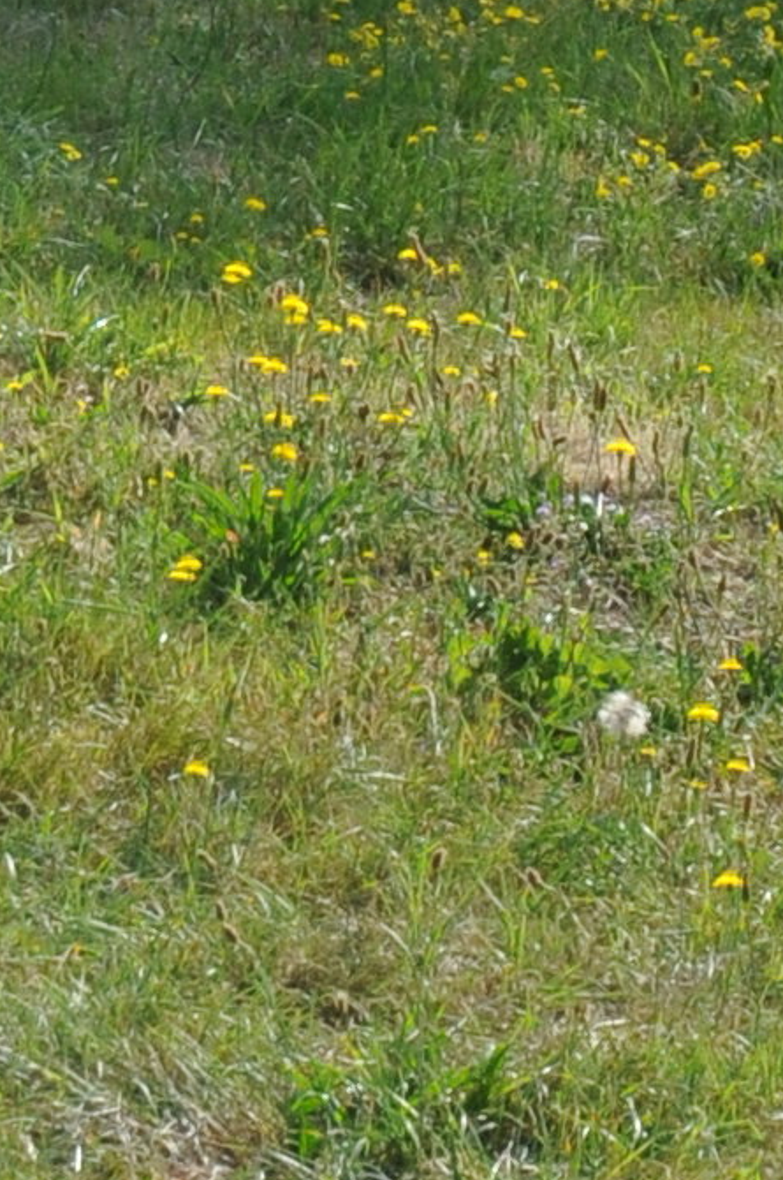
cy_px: 7
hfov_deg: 2.5
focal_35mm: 538
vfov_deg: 3.8
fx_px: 17596
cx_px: -33
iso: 280
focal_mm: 56
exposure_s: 1/350
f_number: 9.5
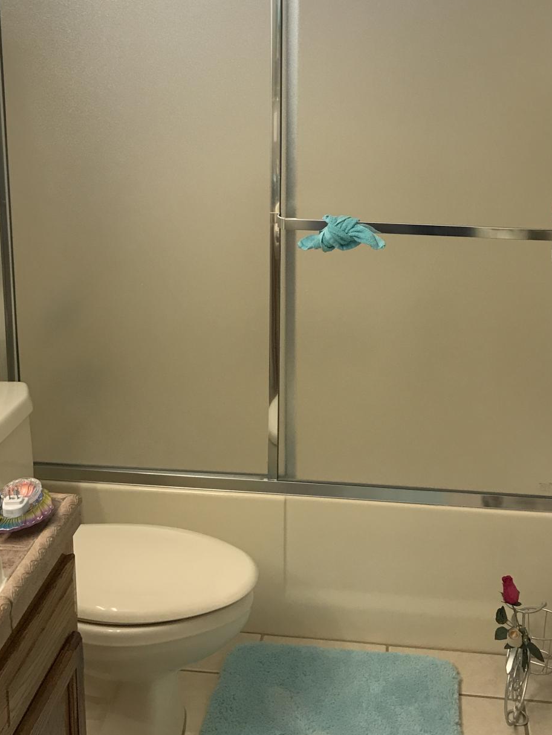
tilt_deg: -11.6
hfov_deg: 31.5
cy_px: 227
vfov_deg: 40.6
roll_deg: +0.8
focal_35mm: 46
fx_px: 978
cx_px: 302
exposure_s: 1/40
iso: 25
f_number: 1.8
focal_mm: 3.99
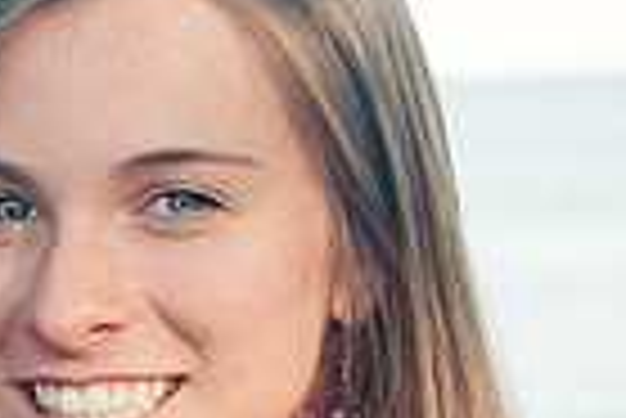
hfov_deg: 9.6
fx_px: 3621
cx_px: -315
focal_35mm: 208
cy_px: 467
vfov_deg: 6.6
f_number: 5.6
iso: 250
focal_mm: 50
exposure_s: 1/160
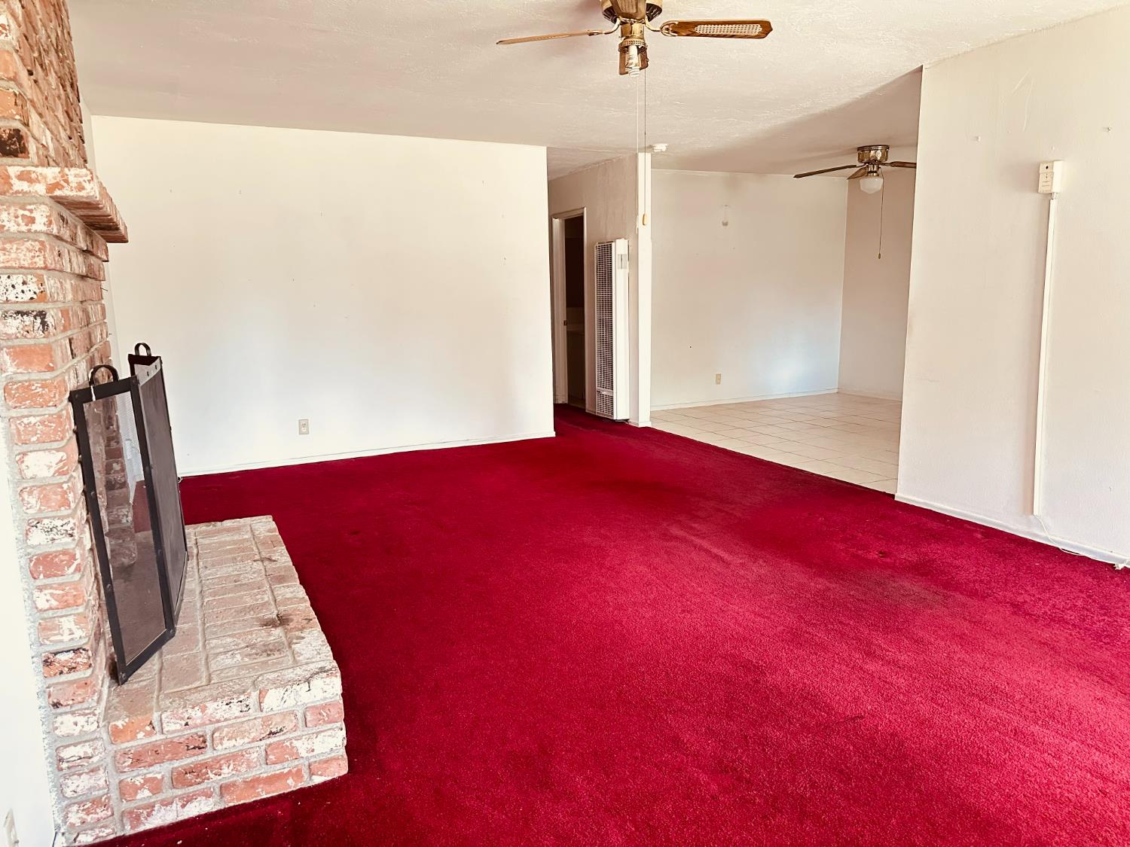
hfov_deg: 71.6
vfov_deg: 56.8
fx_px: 783
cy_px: 424
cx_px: 565
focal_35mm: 24
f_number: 1.78
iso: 640
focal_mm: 6.86
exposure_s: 1/60
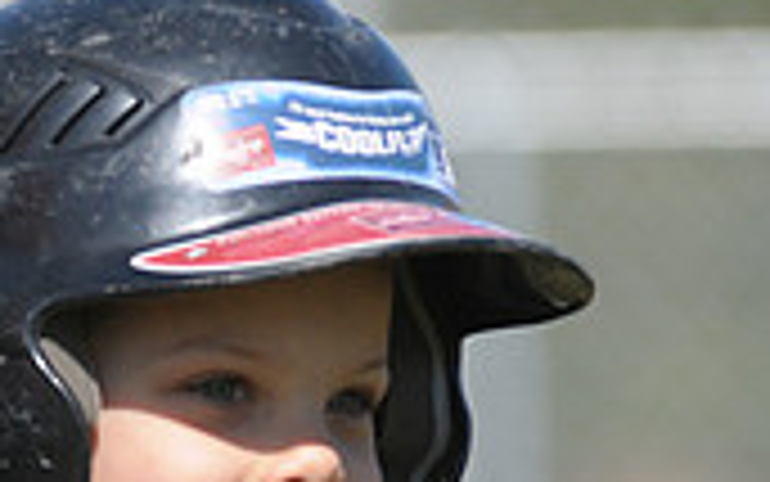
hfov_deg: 1.6
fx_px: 28255
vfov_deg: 1.0
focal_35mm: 1346
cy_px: 764
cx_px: -324
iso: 400
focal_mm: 260
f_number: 4.5
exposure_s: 1/2000
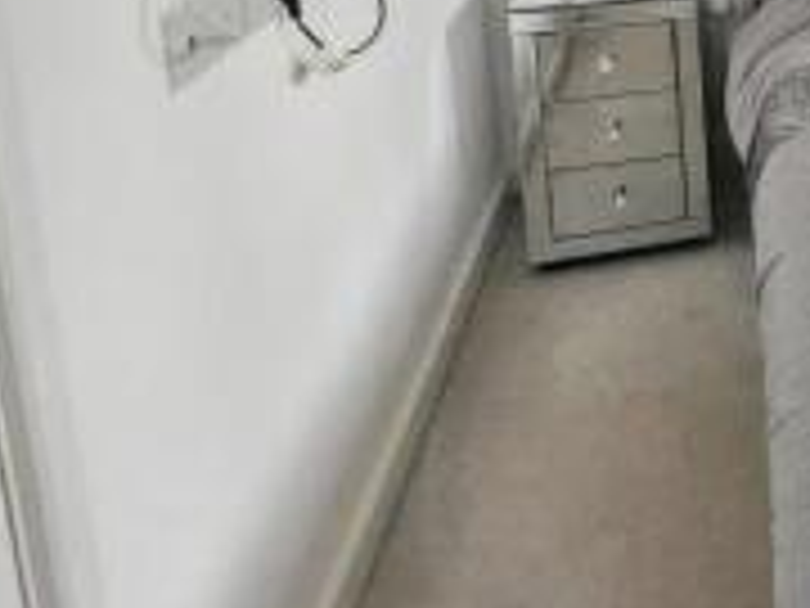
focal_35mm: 42
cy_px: -97
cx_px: 1073
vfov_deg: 30.0
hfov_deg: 32.5
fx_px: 983
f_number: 2
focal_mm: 1.82
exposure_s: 1/50
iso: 100
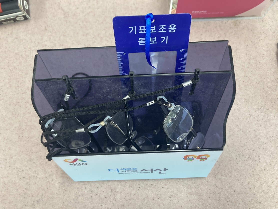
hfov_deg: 63.4
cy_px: 104
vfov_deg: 49.7
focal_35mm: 28
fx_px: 225
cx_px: 139
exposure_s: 1/60
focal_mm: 3.99
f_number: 1.8
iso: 100
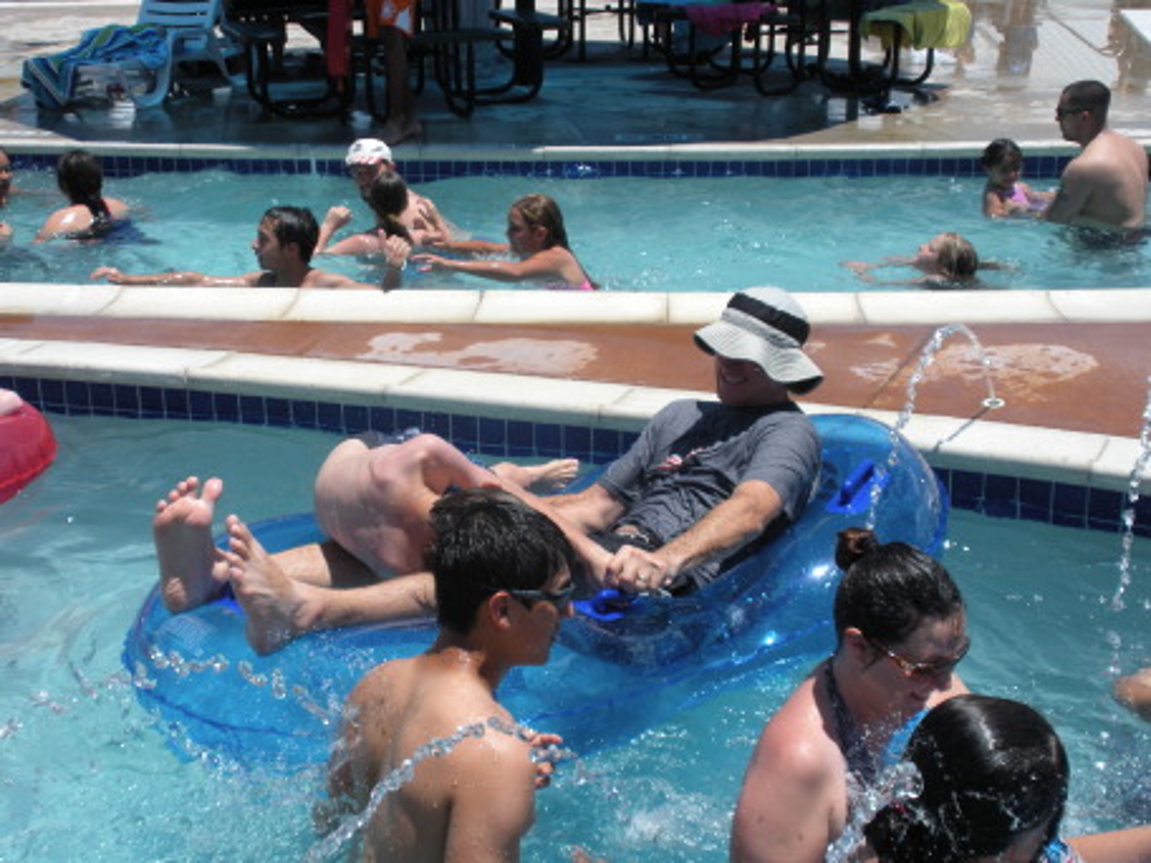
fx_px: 1729
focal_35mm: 52
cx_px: 576
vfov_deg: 28.0
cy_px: 432
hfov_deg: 36.8
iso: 64
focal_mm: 9.1
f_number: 4.4
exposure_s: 1/627
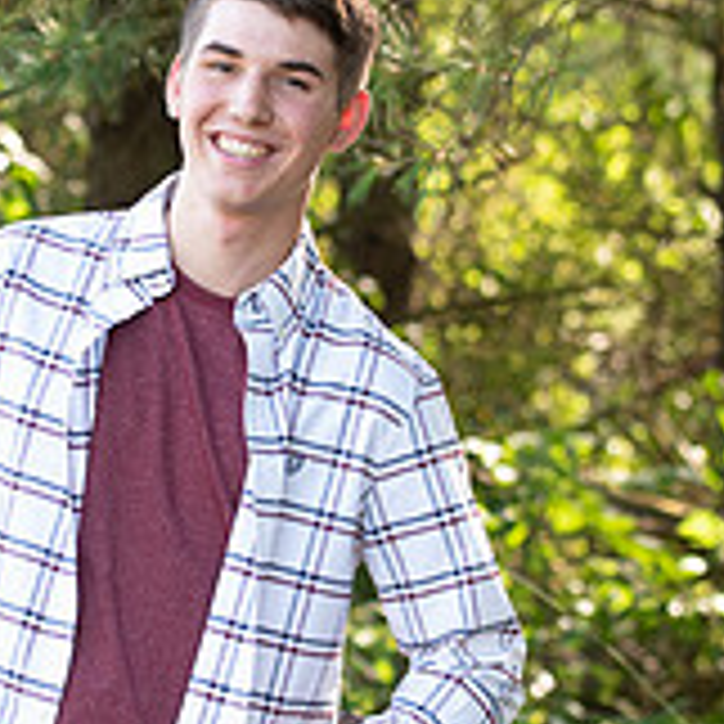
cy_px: 349
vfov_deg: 8.2
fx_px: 5064
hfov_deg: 8.2
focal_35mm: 214
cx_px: 198
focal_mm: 70
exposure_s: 1/250
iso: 400
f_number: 3.2
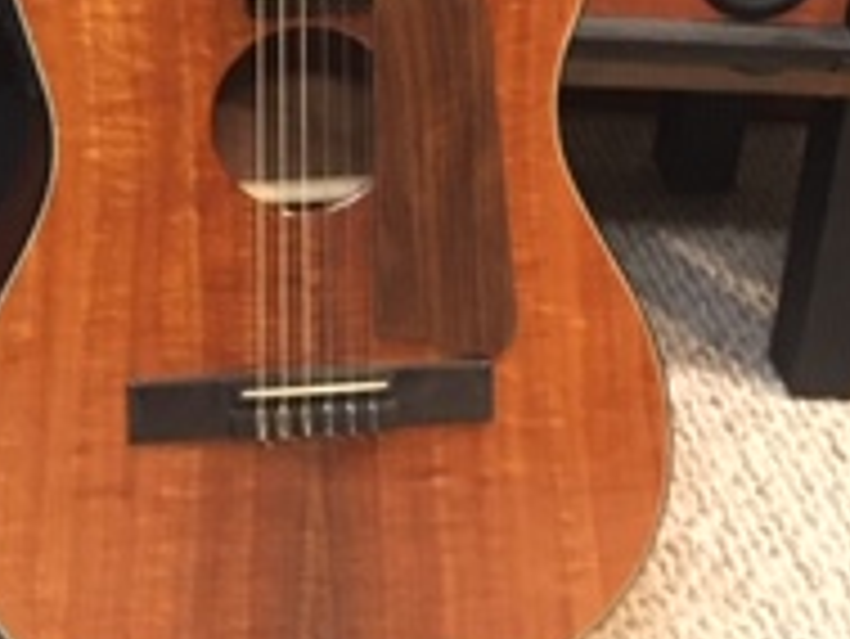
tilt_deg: -20.9
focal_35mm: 98
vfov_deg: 14.2
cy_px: -310
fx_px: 2408
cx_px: -207
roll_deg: -1.6
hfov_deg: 18.8
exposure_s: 1/4
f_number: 2.2
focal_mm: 4.15
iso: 64
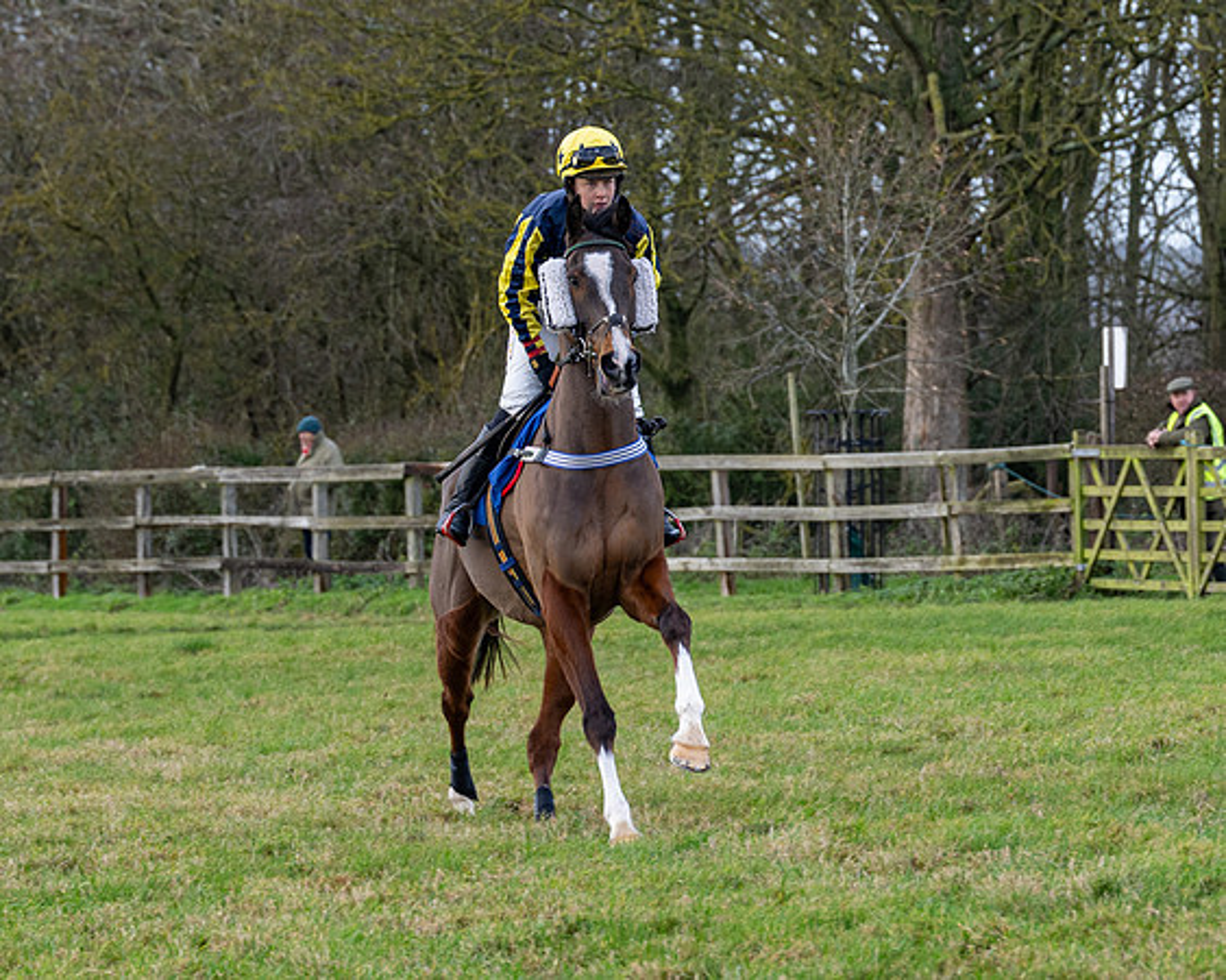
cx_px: 527
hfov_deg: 7.1
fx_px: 9839
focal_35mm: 271
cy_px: 636
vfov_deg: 5.7
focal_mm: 93
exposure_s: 1/250
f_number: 4
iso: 200
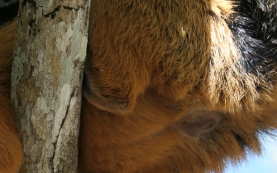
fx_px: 6519
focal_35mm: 864
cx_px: 13
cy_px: 50
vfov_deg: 1.5
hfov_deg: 2.4
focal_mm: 130.2
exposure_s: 1/125
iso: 250
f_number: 6.4
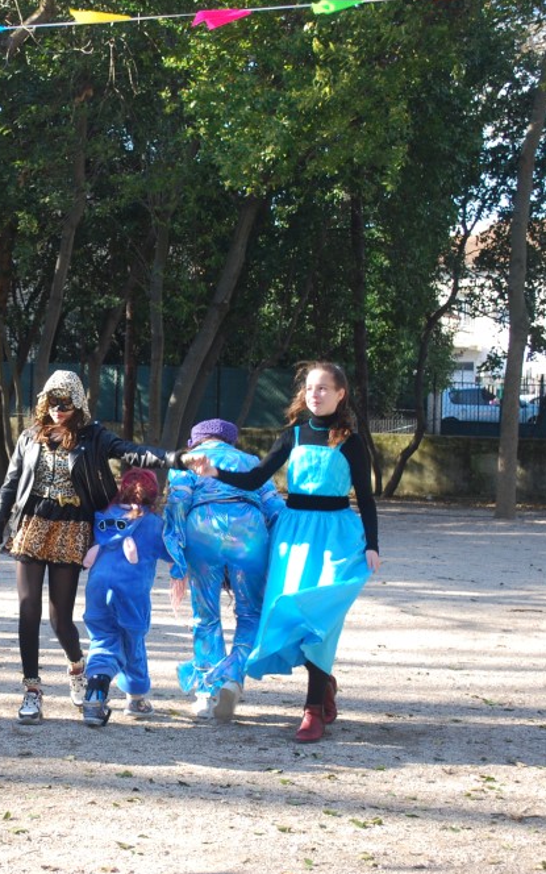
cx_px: 12
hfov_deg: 15.5
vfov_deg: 24.9
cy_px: 438
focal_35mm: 83
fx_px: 1976
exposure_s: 1/100
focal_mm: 36
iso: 200
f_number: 5.3
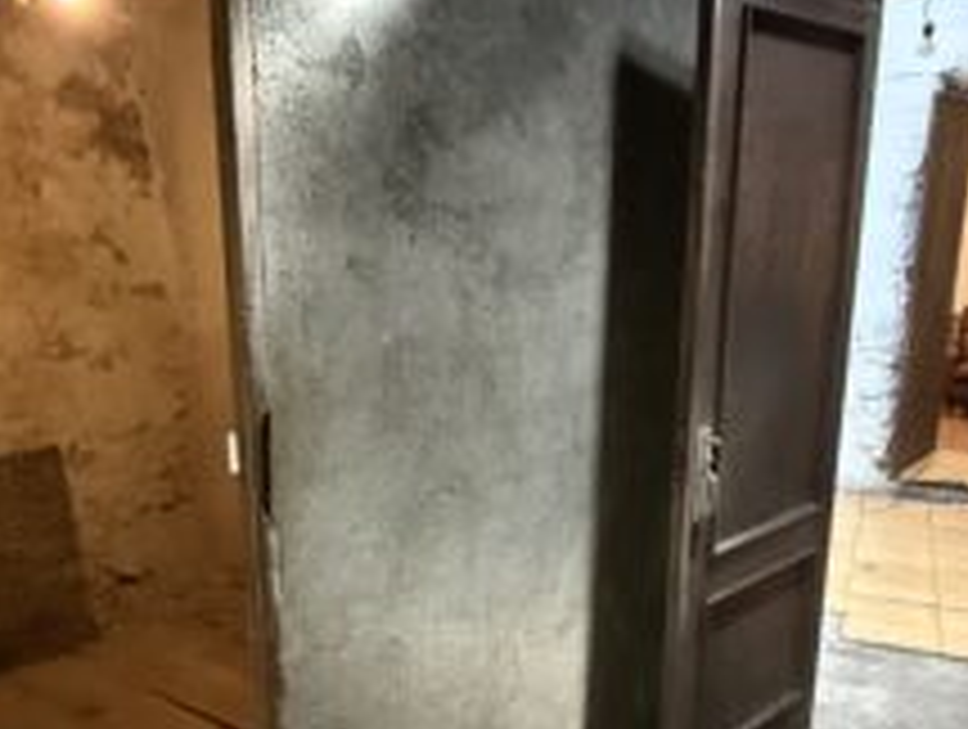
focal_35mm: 26
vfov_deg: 52.3
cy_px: 477
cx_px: 455
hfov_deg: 67.2
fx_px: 728
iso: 1600
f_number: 2.2
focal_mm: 2.22
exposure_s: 1/33
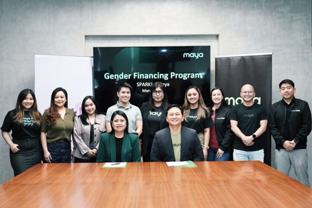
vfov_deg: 27.0
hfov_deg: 39.6
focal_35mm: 50
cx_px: 158
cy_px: 105
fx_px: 433
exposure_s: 1/200
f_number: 2.8
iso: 1000
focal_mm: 33
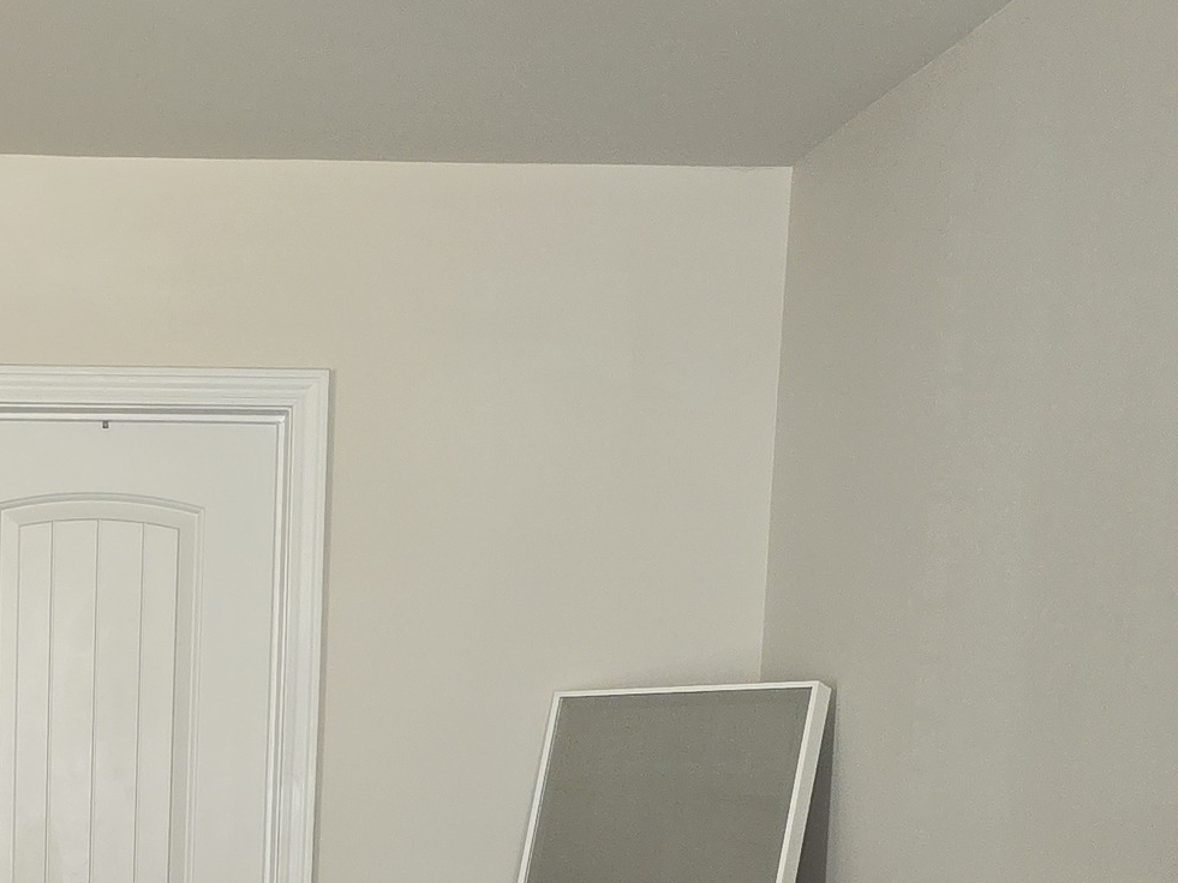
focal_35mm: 72
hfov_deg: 25.6
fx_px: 2450
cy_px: 1080
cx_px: -13
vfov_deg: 19.2
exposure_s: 1/24
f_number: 1.7
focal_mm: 6.3
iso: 125
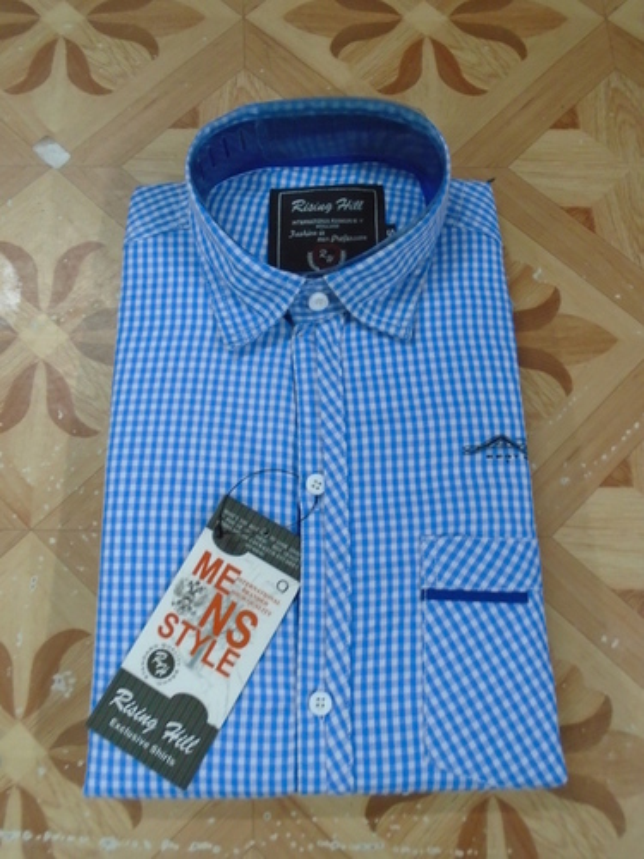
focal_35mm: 26
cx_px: 322
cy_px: 430
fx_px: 645
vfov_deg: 67.3
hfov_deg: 53.1
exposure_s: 1/13
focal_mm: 4.6
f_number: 3.2
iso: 400
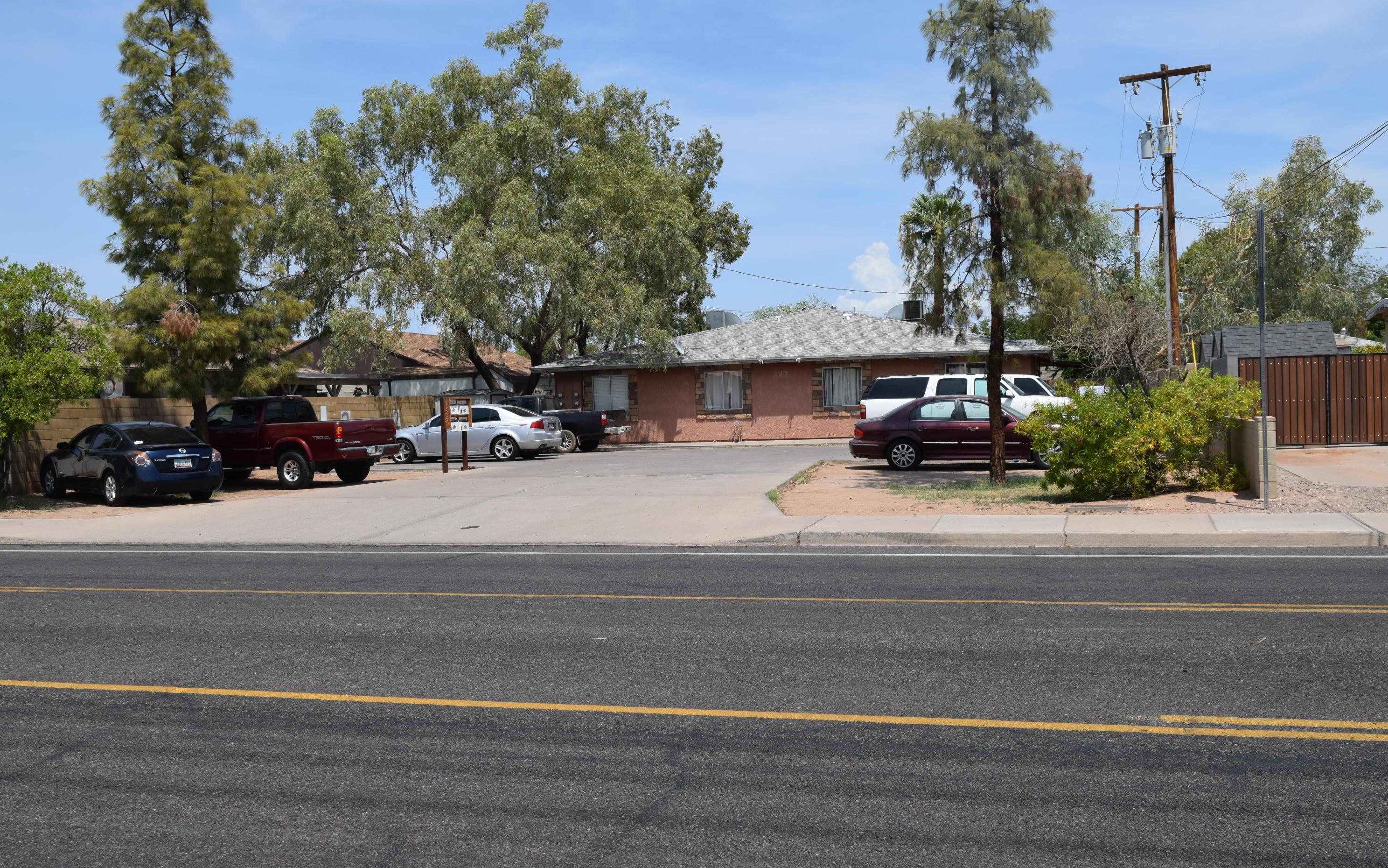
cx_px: 689
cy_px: 436
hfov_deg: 52.8
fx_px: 1400
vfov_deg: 34.4
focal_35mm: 37
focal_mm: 24
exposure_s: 1/500
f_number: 11
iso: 200
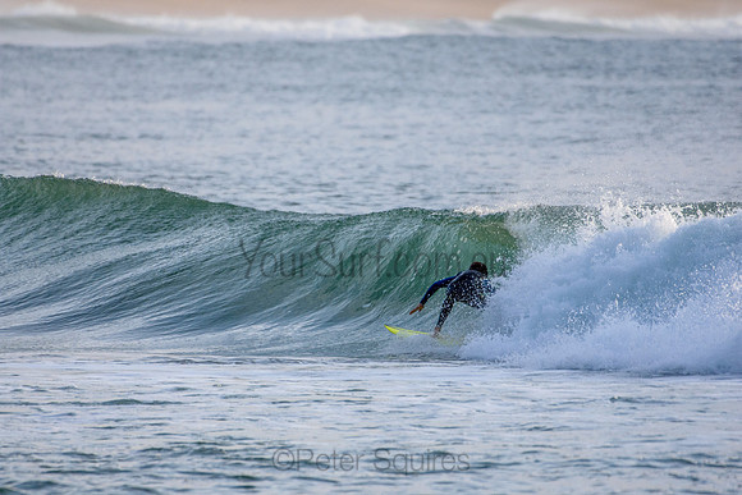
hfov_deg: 2.7
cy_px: 248
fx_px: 15461
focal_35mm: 750
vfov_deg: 1.8
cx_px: 371
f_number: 5.6
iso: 640
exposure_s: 1/2000
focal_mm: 500
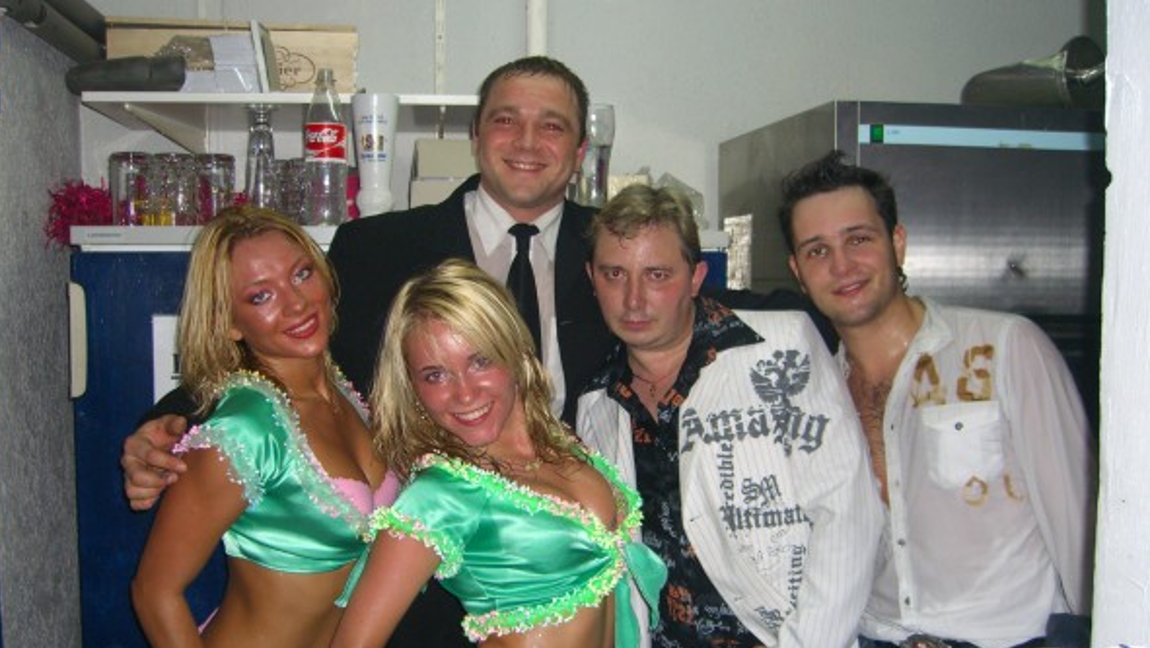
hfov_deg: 48.3
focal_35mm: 42
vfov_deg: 28.3
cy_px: 391
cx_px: 572
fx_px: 1281
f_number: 2.8
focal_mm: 7.9
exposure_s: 1/60
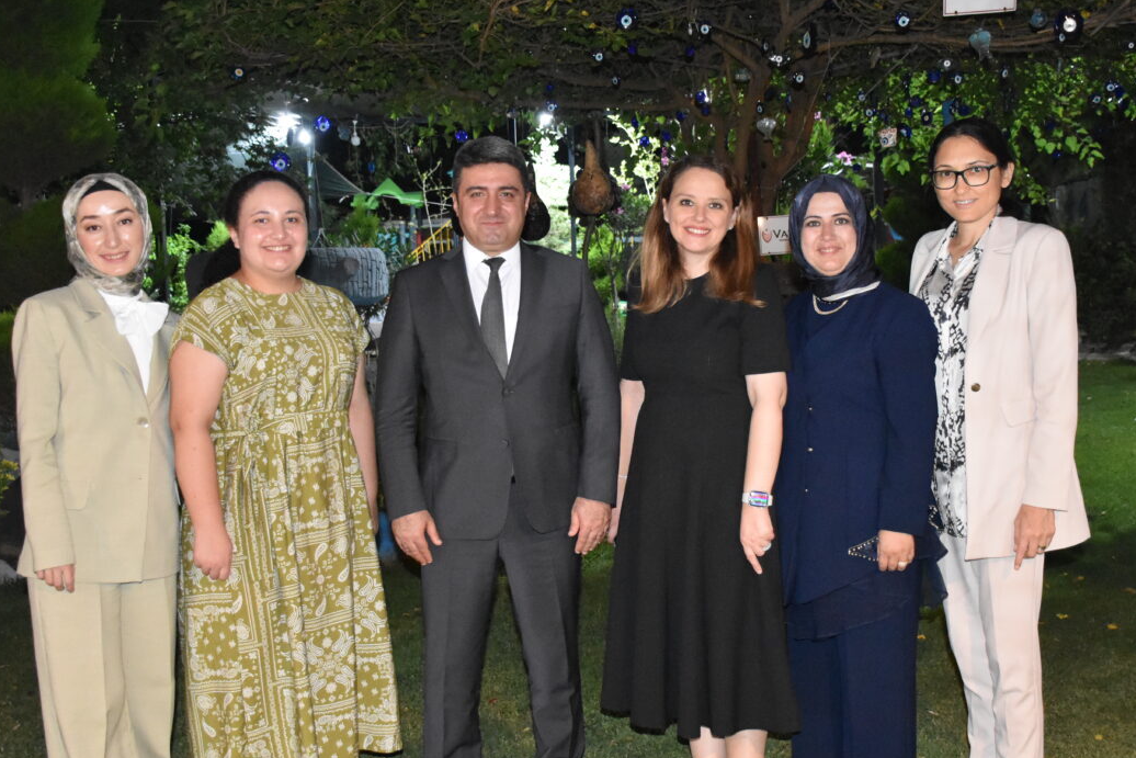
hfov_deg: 45.8
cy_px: 387
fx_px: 1345
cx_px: 586
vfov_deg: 31.5
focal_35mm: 43
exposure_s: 1/60
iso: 5600
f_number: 3.8
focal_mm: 23
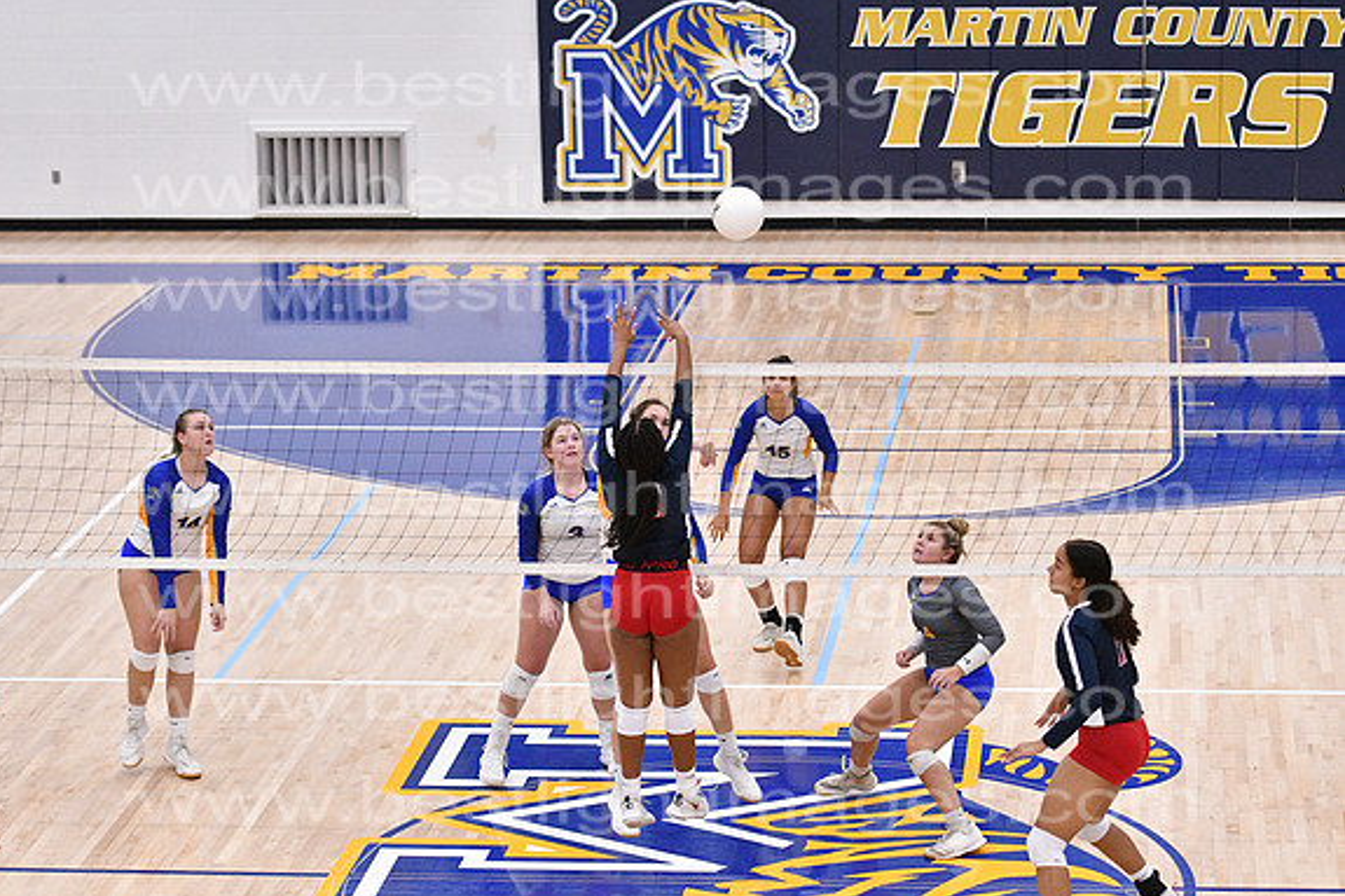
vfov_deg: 12.9
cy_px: 448
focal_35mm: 106
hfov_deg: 19.3
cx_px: 669
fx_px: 3959
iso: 6400
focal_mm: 70
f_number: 3.2
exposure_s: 1/1000
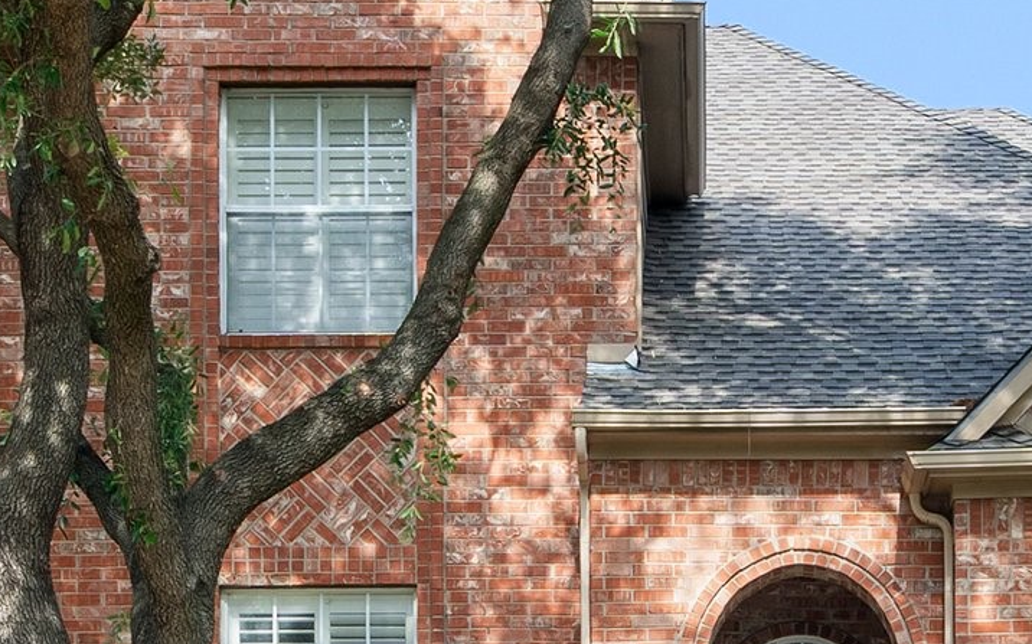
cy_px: 627
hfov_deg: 19.7
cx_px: 767
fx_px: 2952
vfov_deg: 12.3
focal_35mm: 105
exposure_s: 1/160
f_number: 8
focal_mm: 24
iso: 250
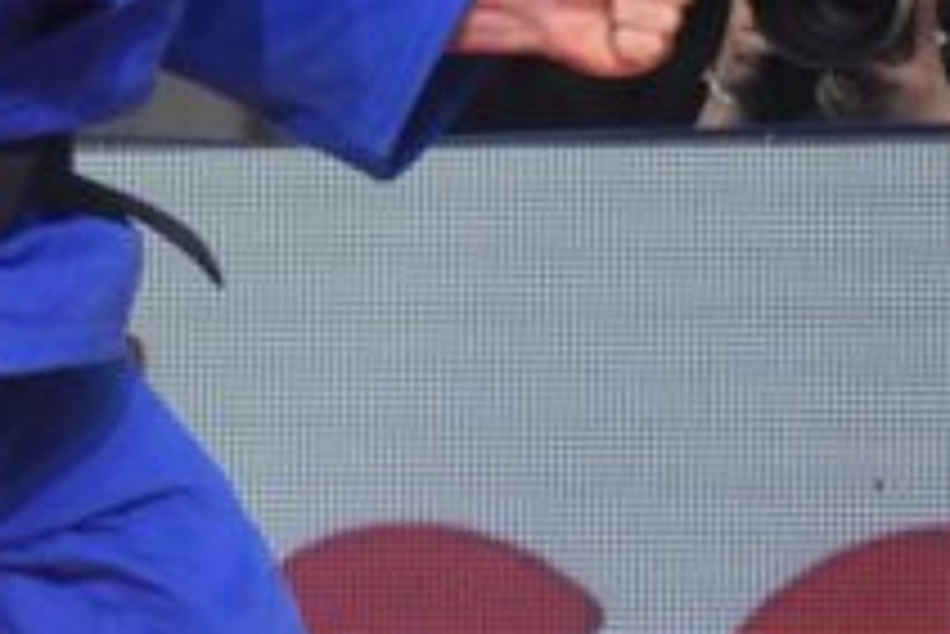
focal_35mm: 955
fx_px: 25213
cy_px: -184
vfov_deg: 1.4
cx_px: -207
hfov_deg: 2.2
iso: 3200
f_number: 5.6
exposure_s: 1/800
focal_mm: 175
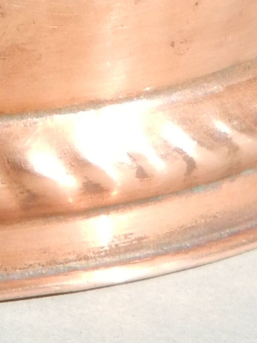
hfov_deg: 1.2
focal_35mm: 1217
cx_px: -277
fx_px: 12050
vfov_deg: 1.6
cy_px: -425
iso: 125
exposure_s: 1/250
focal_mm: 40.9
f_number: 6.3
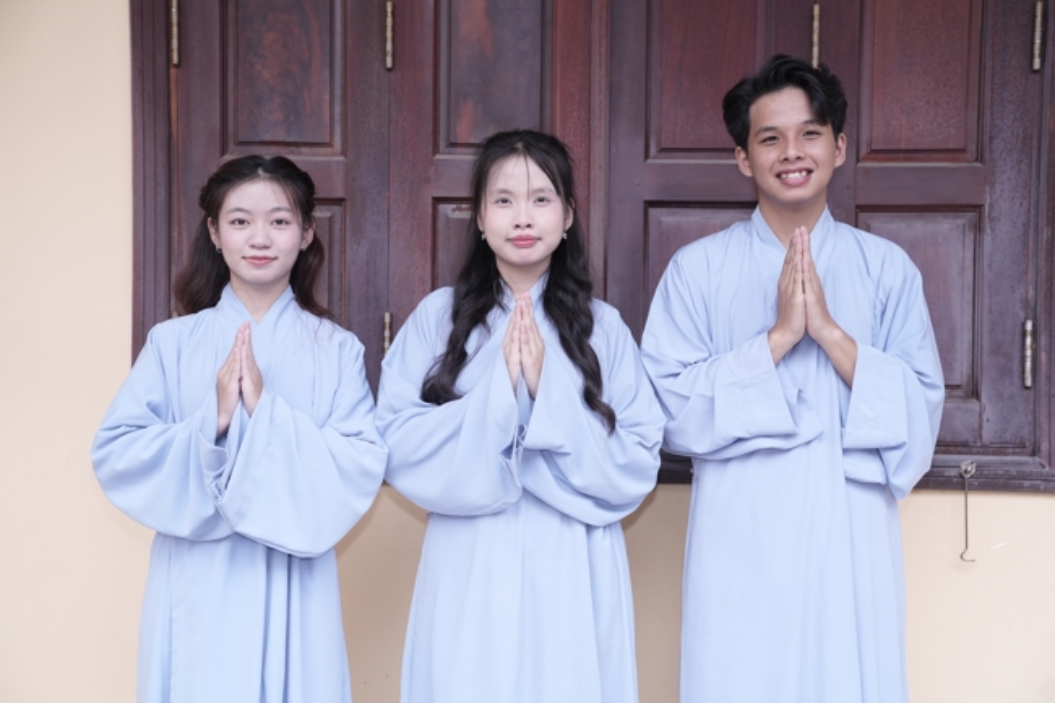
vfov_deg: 26.5
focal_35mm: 51
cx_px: 528
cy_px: 352
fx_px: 1494
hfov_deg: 38.9
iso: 250
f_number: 3.5
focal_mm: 51
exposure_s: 1/250
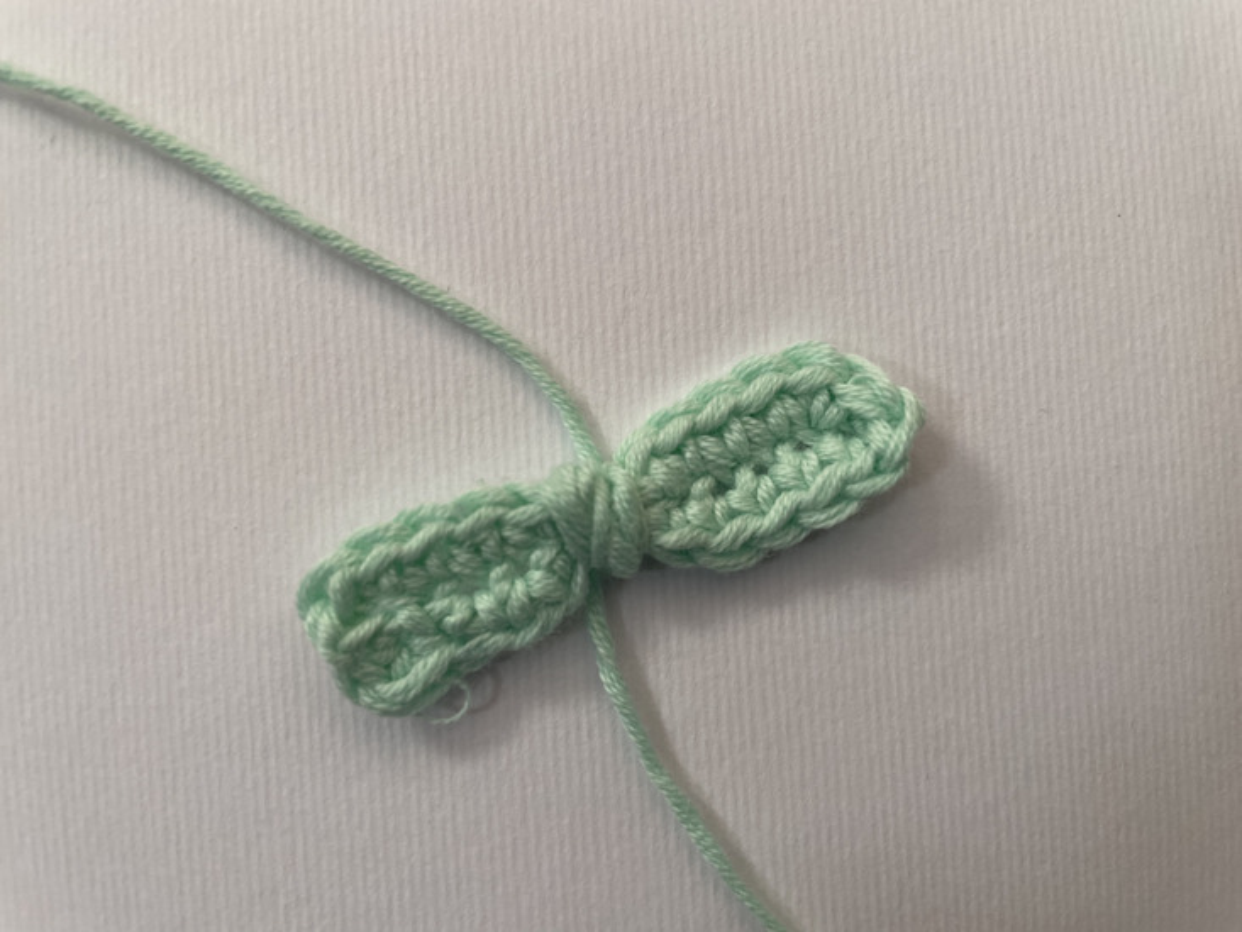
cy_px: 466
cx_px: 621
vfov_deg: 53.1
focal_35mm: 26
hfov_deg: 67.3
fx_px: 933
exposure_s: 1/121
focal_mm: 4.2
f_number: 1.6
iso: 100
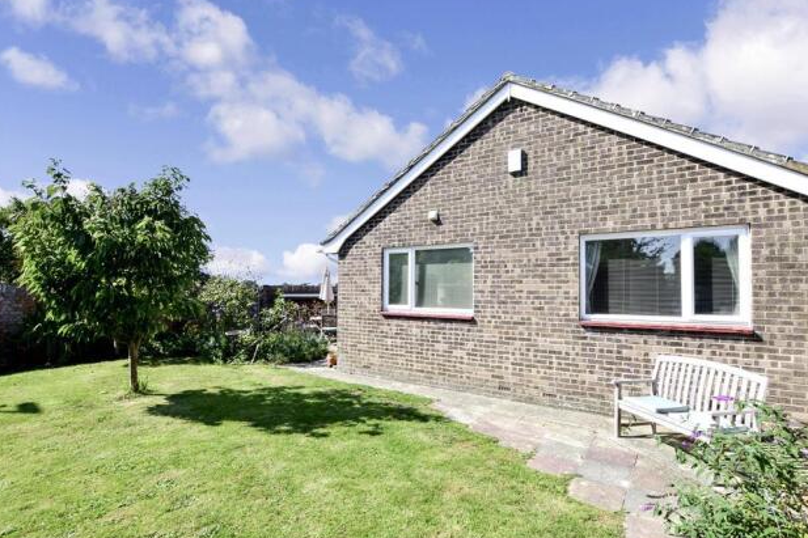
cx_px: 420
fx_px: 393
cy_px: 273
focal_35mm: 18
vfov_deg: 68.8
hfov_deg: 91.5
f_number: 16
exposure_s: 1/80
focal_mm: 11
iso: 400
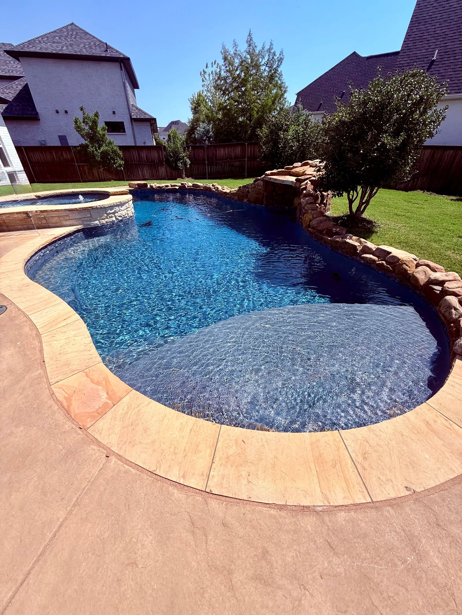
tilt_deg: -32.0
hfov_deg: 85.7
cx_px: 231
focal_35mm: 14
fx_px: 249
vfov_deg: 102.1
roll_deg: +1.0
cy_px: 308
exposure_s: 1/2410
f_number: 2.2
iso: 50
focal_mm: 2.22
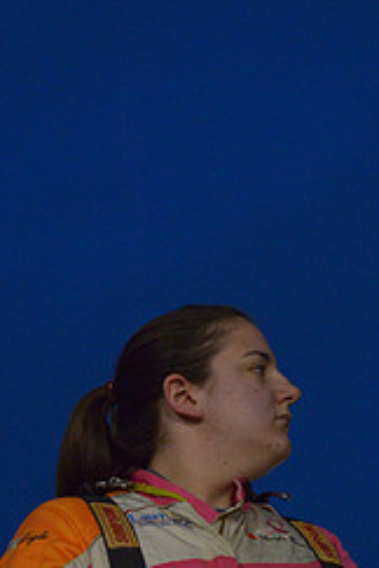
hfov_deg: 2.9
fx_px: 7548
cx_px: 160
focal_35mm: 478
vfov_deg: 4.3
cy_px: 568
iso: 5000
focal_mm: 200
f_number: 5
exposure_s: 1/250
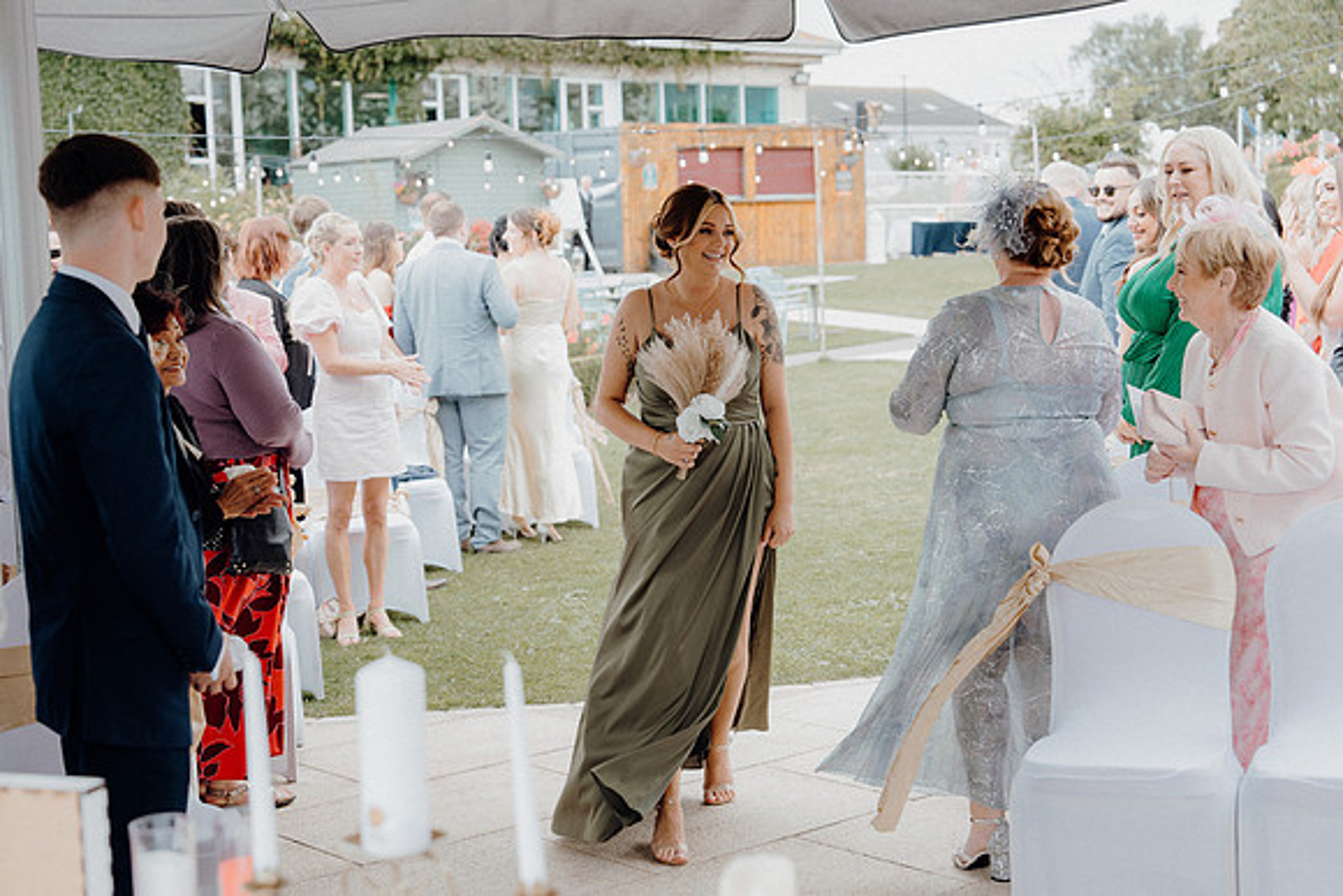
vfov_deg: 24.6
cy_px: 448
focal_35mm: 55
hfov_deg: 36.2
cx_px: 672
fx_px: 2052
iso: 125
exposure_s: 1/200
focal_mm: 55
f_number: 3.5
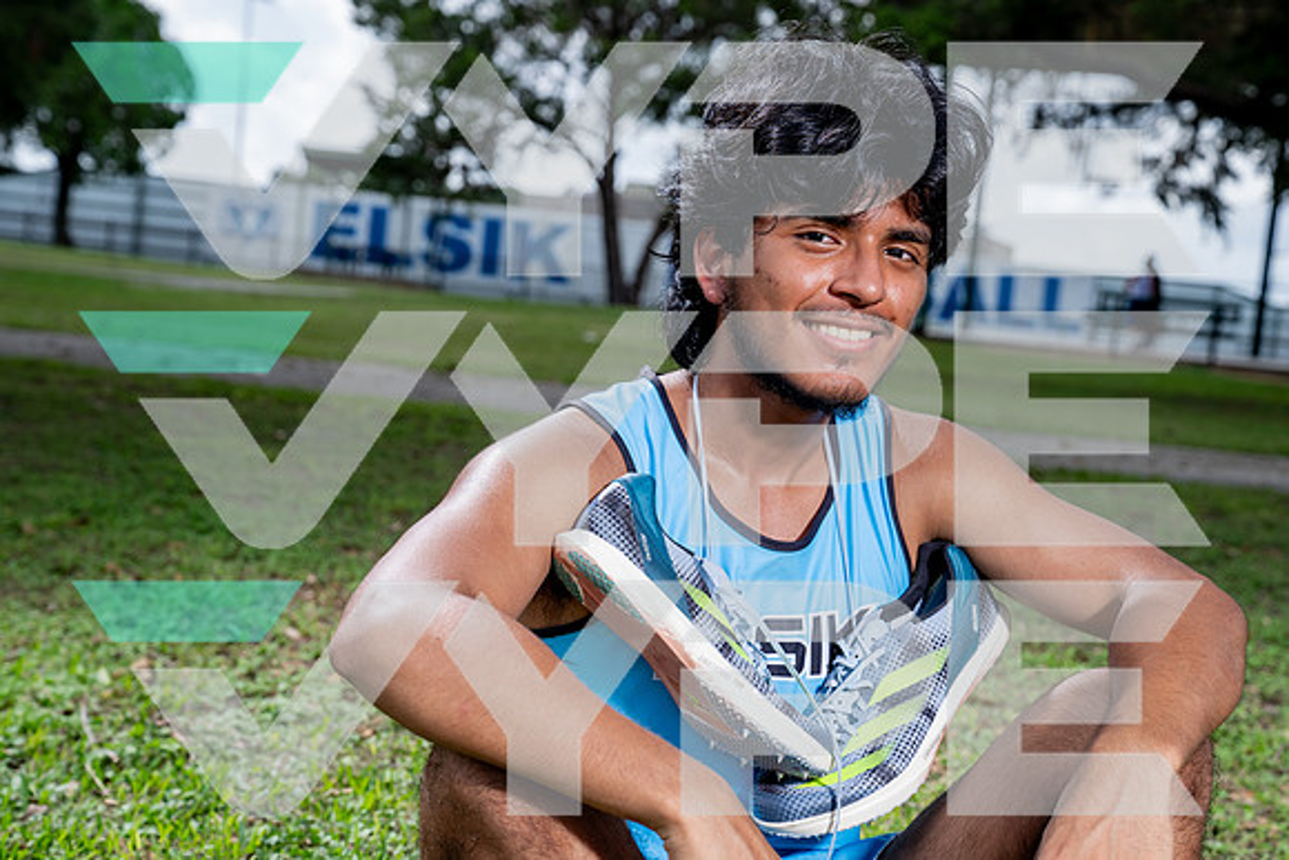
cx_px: 644
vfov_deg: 21.9
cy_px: 430
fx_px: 2219
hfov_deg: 32.4
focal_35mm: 62
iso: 100
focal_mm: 56
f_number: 5.6
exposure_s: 1/250
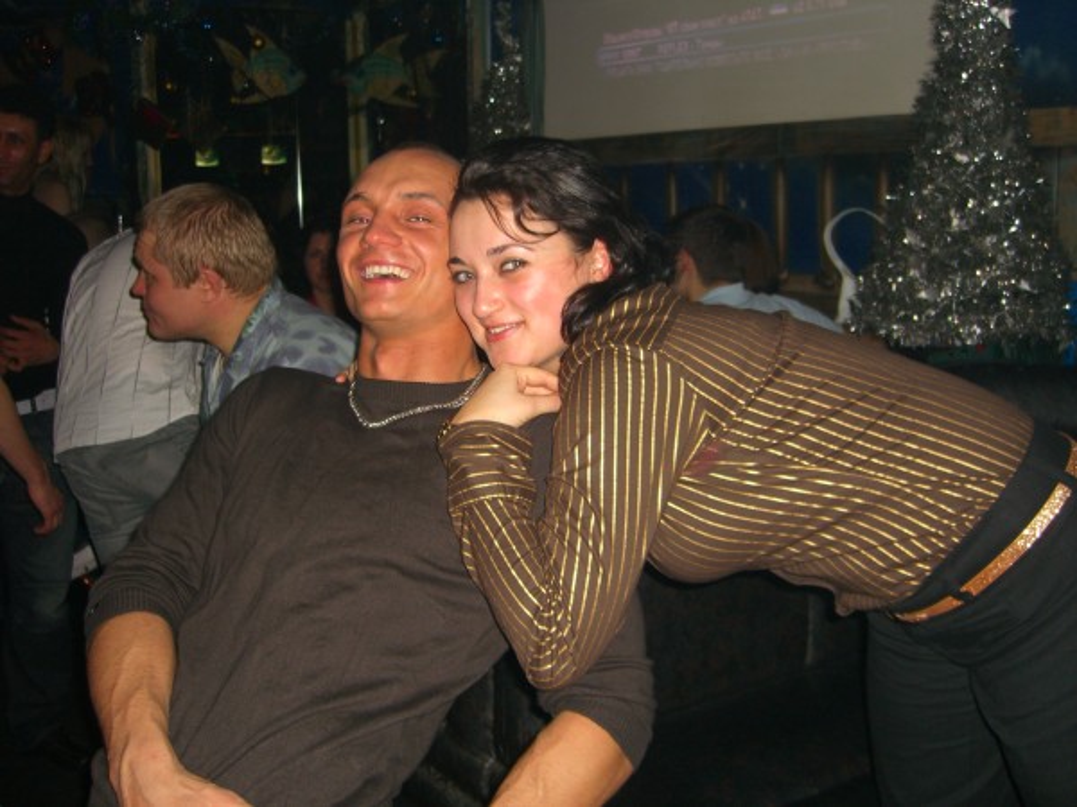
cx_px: 538
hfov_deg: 49.0
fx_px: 1182
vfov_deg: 37.7
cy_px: 404
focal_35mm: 38
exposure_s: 1/60
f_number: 2.8
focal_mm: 7.9
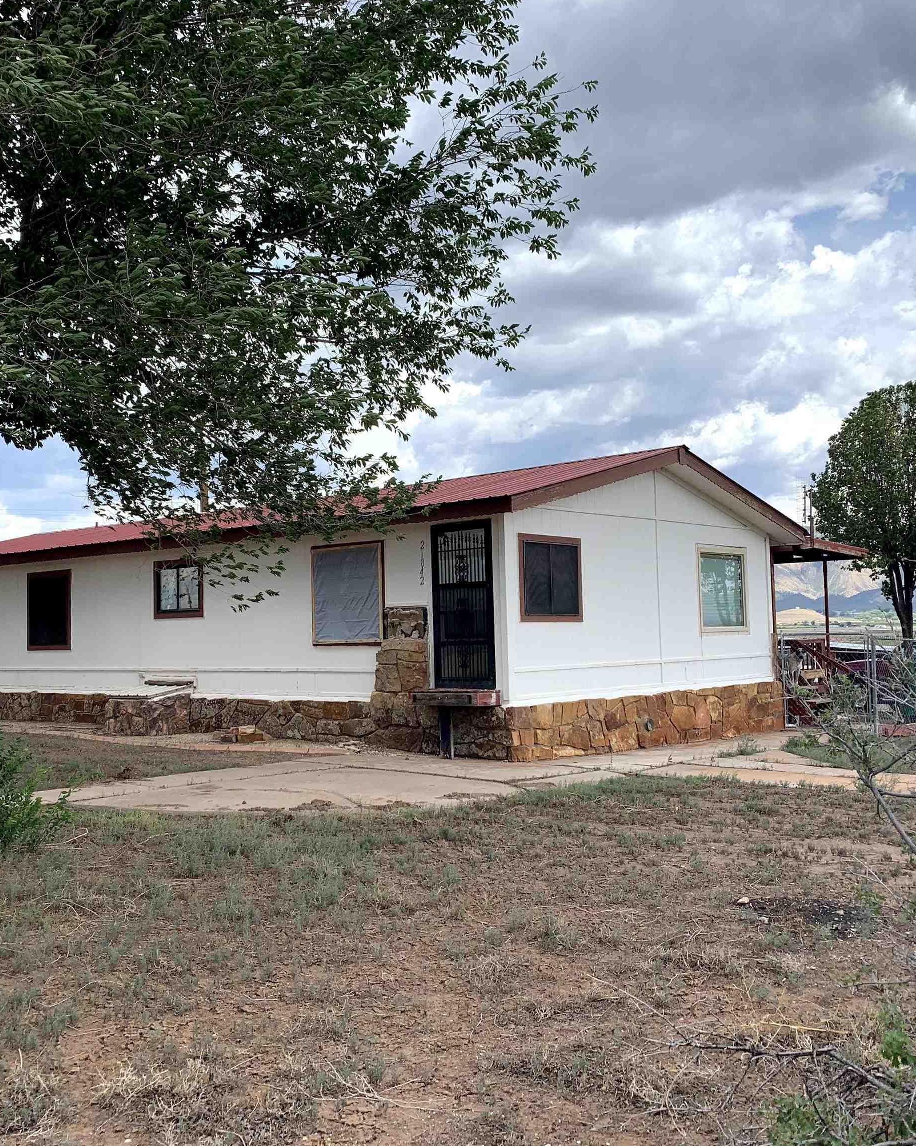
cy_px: 572
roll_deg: +0.6
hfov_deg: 43.1
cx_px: 358
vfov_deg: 52.8
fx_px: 1152
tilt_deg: +3.2
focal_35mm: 34
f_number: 1.8
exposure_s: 1/1332
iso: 25
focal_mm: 4.25
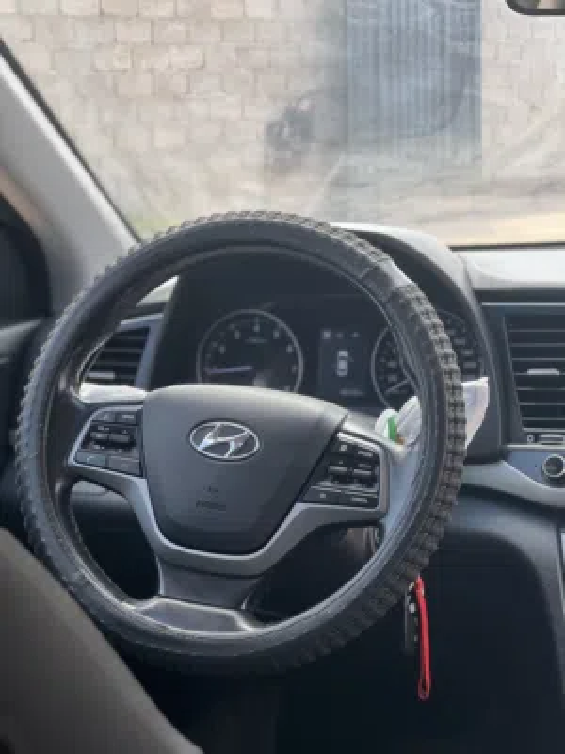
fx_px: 1676
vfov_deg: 25.3
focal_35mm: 77
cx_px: 282
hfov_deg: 19.1
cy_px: 377
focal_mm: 9
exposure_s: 1/121
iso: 40
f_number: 2.8
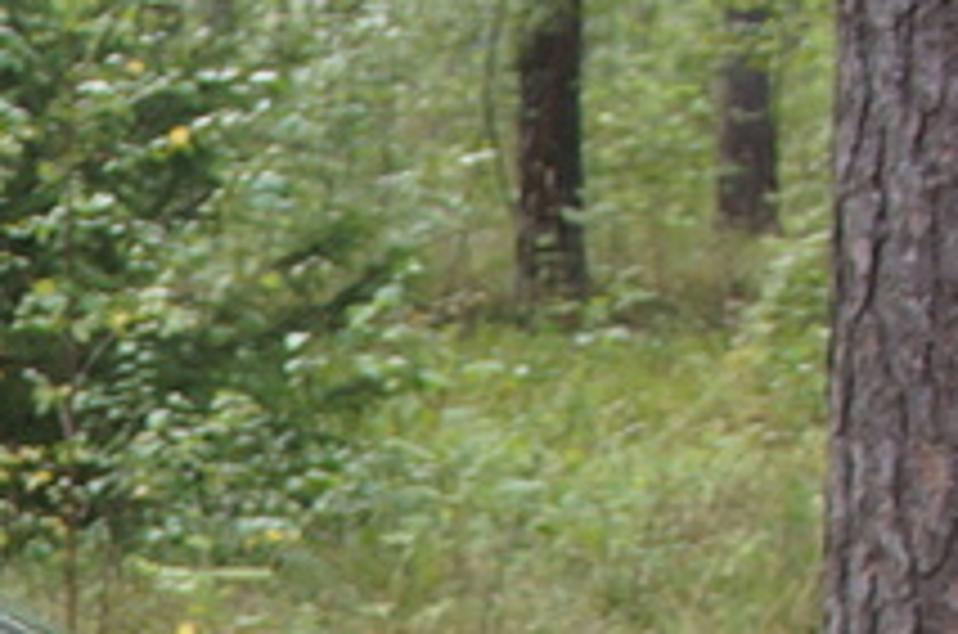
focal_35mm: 237
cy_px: 1657
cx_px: -1169
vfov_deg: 5.5
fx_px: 6286
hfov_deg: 8.2
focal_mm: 21
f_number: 4
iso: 125
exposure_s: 1/60
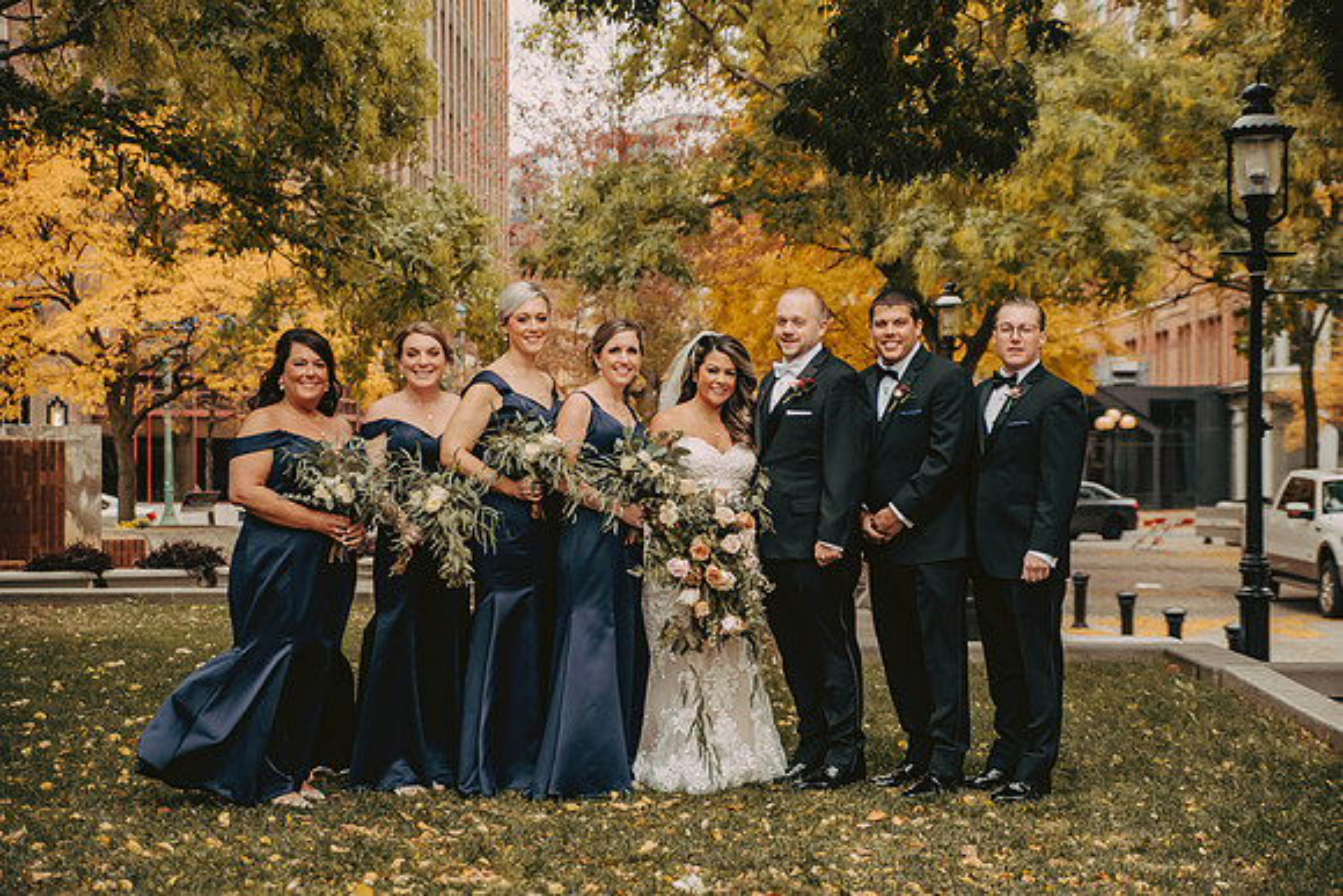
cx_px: 672
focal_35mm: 66
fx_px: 2463
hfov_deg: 30.5
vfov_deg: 20.6
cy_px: 448
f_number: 3.2
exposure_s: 1/1000
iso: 1250
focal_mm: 66
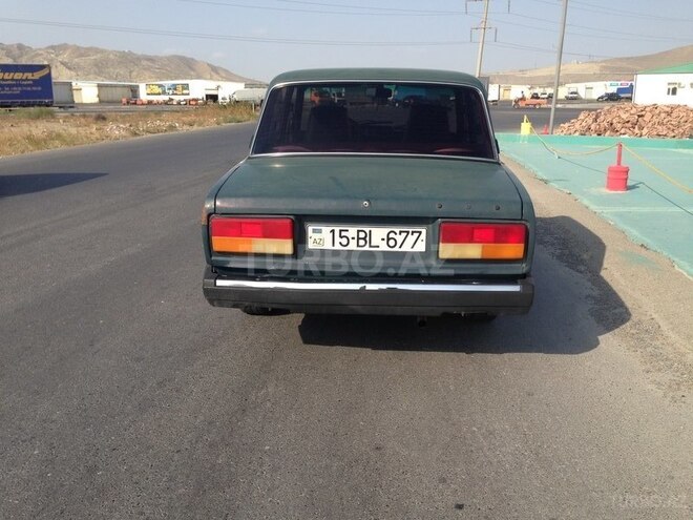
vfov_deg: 42.9
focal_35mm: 33
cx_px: 346
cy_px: 260
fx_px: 661
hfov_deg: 55.4
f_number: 2.4
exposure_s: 1/1205
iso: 50
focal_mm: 4.12
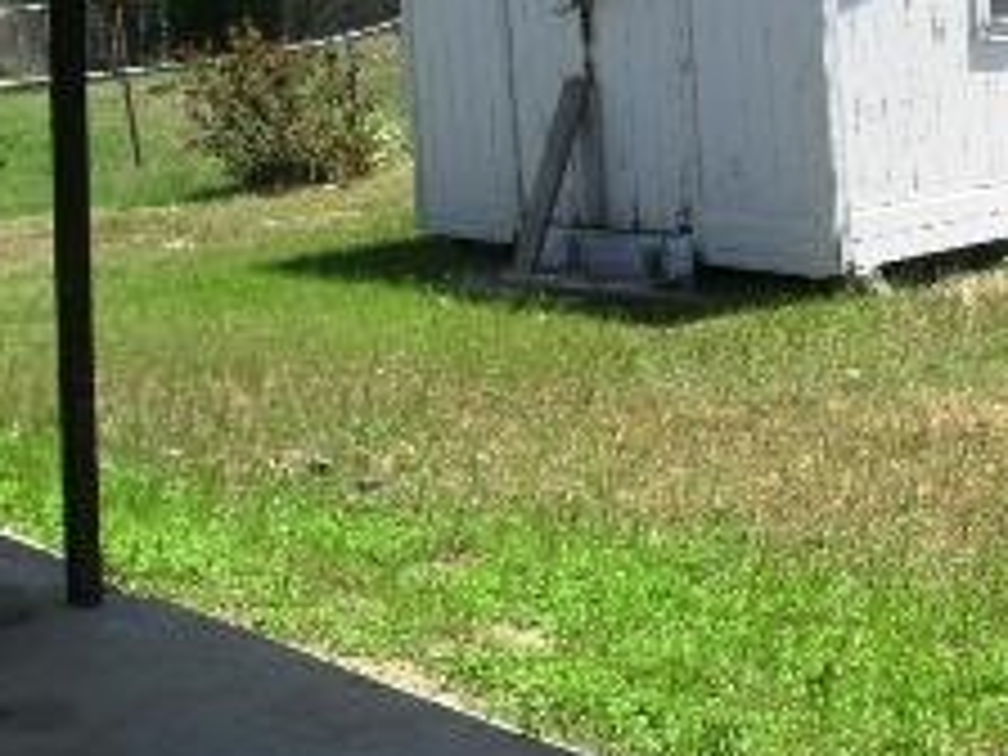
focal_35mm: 70
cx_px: 918
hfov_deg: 26.8
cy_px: 243
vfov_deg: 20.9
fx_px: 2038
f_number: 8.4
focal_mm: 6.3
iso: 100
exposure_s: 1/250
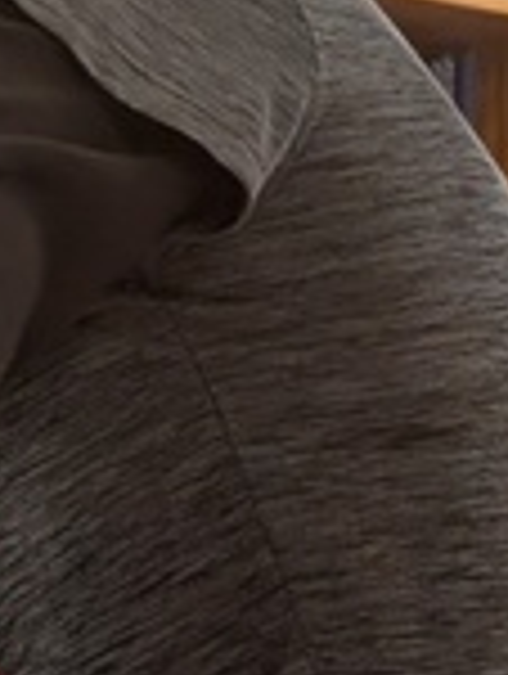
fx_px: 3200
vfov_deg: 11.7
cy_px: 855
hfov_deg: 7.8
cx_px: -1054
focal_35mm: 164
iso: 39
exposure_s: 1/60
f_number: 1.68
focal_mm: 6.9
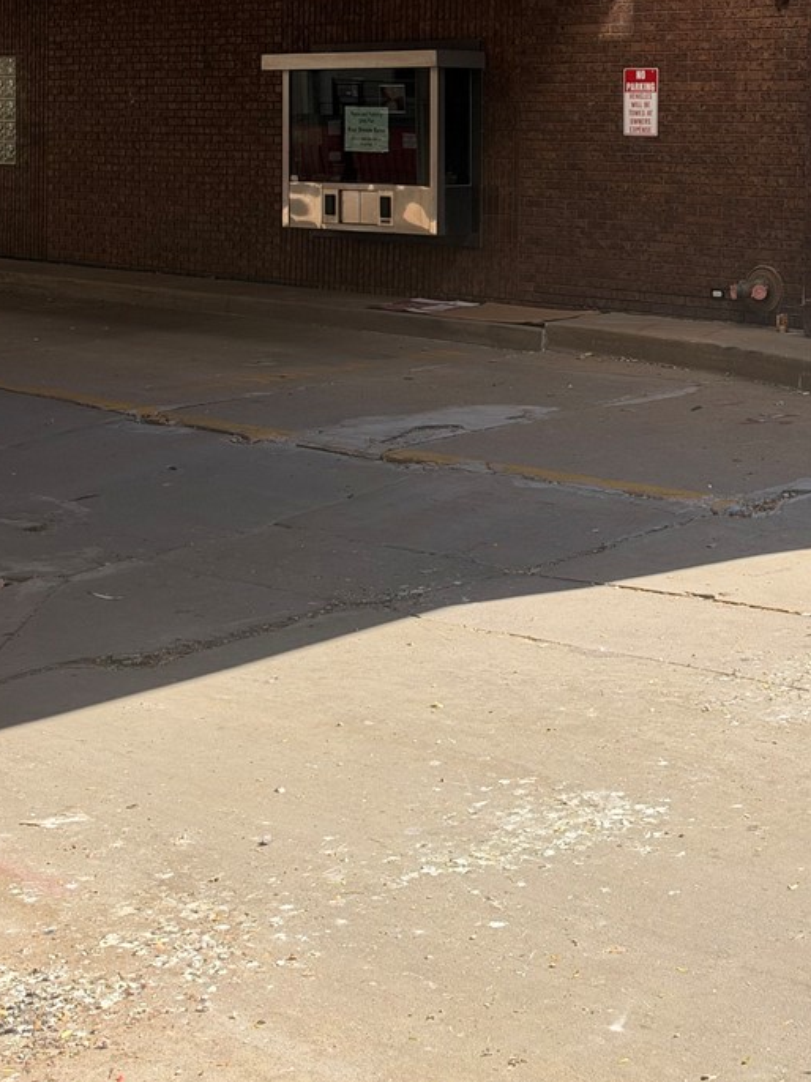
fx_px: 1750
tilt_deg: +0.0
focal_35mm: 56
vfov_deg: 33.0
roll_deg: -0.3
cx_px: 712
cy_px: 159
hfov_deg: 25.4
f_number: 1.8
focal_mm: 6.93
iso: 64
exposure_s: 1/1307
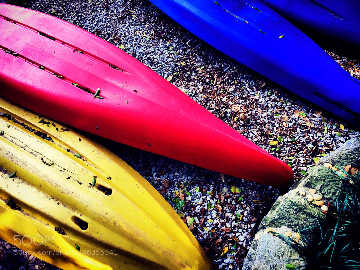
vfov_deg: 48.2
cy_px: 135
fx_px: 302
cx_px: 180
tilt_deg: -56.0
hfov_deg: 61.7
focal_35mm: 29
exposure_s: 1/100
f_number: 2.2
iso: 32
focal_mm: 4.15
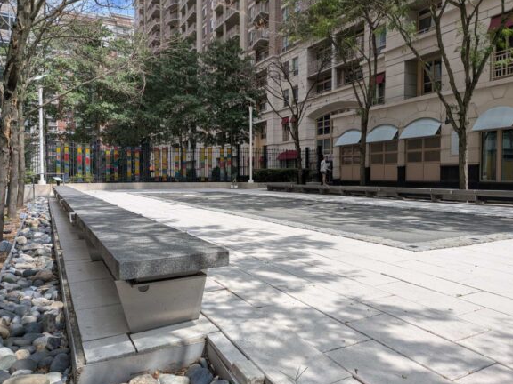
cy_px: 190
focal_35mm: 25
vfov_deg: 54.9
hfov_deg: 69.4
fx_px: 370
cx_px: 256
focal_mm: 4.53
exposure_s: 1/1337
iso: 28
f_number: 1.7
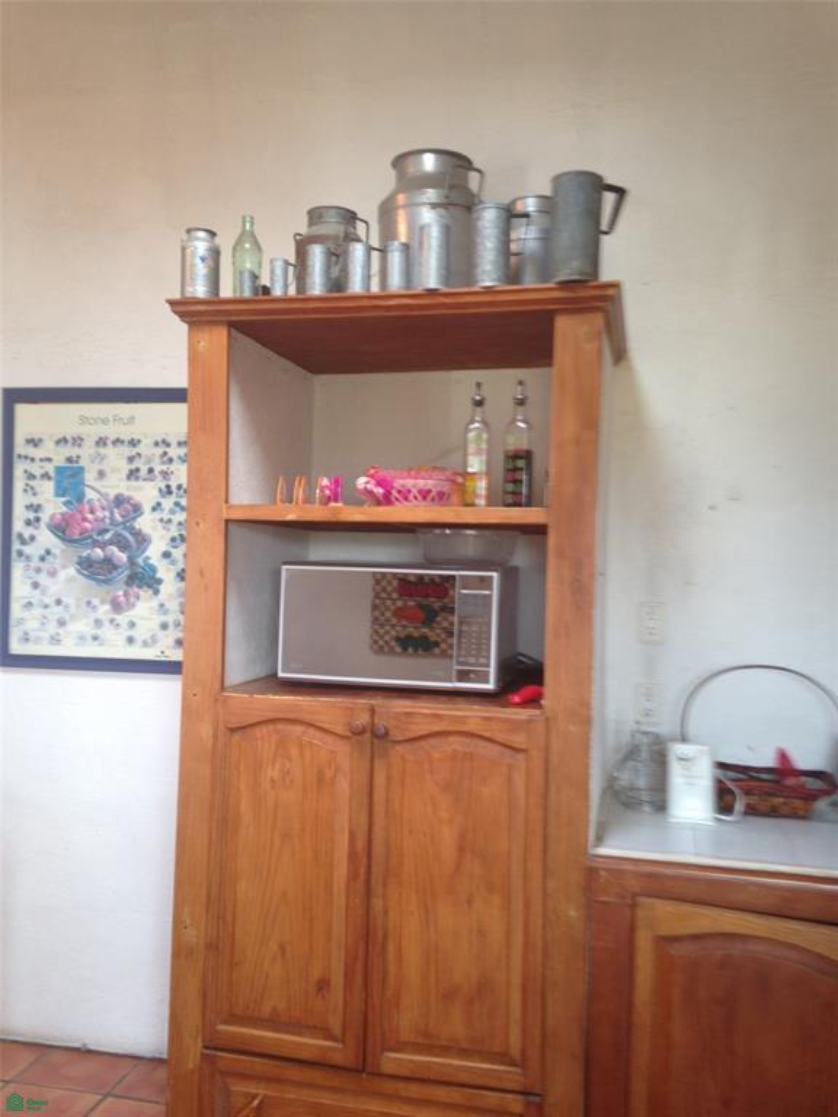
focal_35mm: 33
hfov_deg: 42.9
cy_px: 558
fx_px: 1065
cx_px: 419
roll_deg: -1.9
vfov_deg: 55.4
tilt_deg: +3.0
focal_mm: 4.12
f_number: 2.4
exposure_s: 1/24
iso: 50
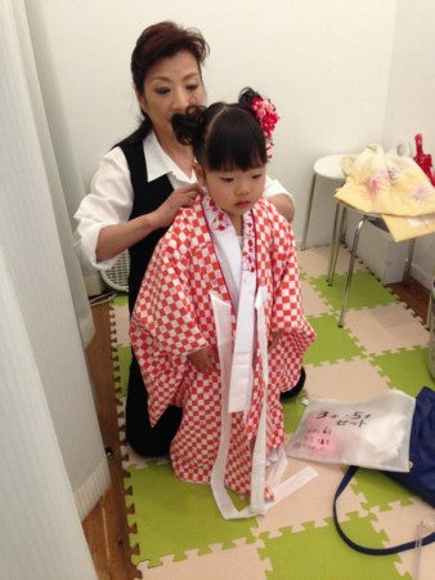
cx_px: 218
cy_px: 290
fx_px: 552
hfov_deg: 43.0
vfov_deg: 55.3
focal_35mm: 33
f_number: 2.4
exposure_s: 1/20
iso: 100
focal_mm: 4.13
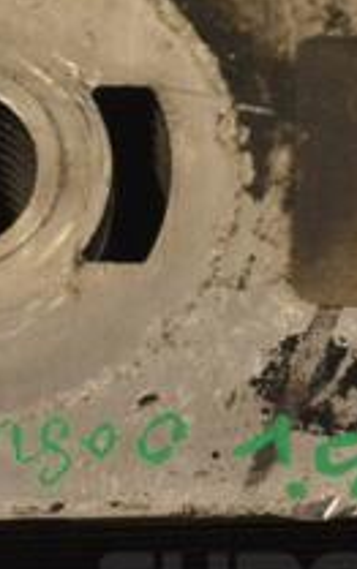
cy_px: 231
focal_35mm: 202
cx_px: 49
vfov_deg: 10.4
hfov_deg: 6.5
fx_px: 3138
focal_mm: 46
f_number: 11
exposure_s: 1/500
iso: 3200
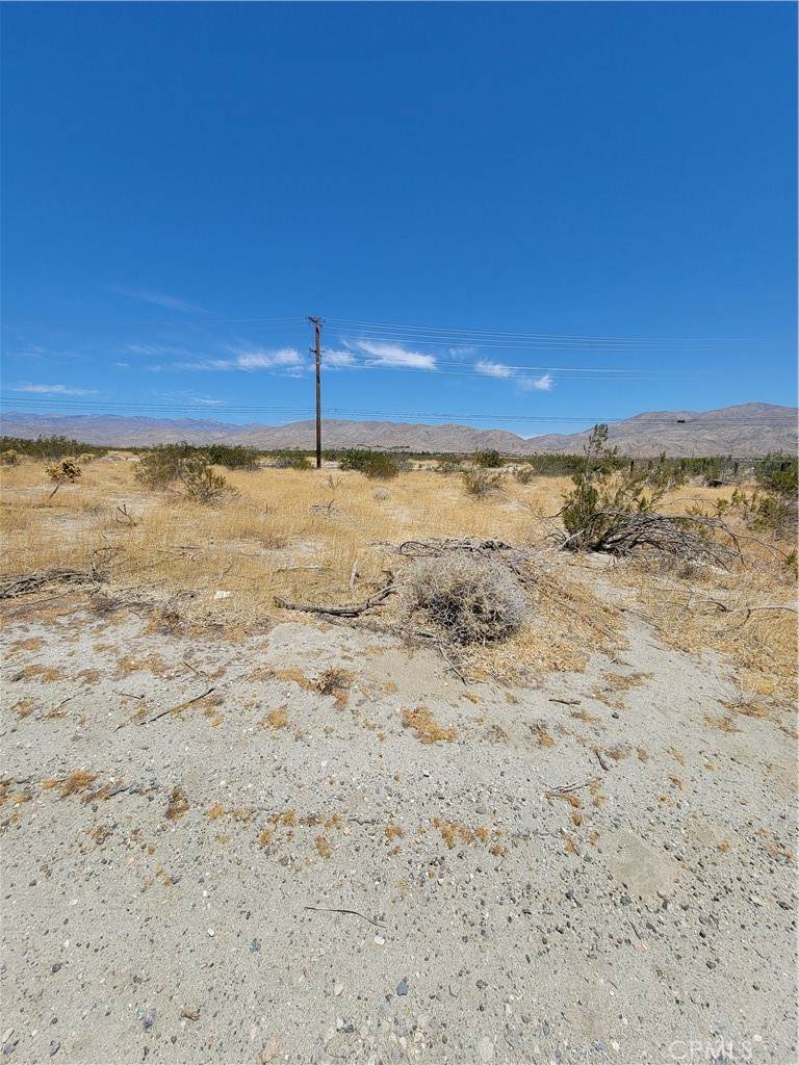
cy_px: 532
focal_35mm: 13
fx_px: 400
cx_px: 400
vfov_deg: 106.2
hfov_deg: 89.9
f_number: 2.2
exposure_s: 1/2767
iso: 50
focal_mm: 2.2
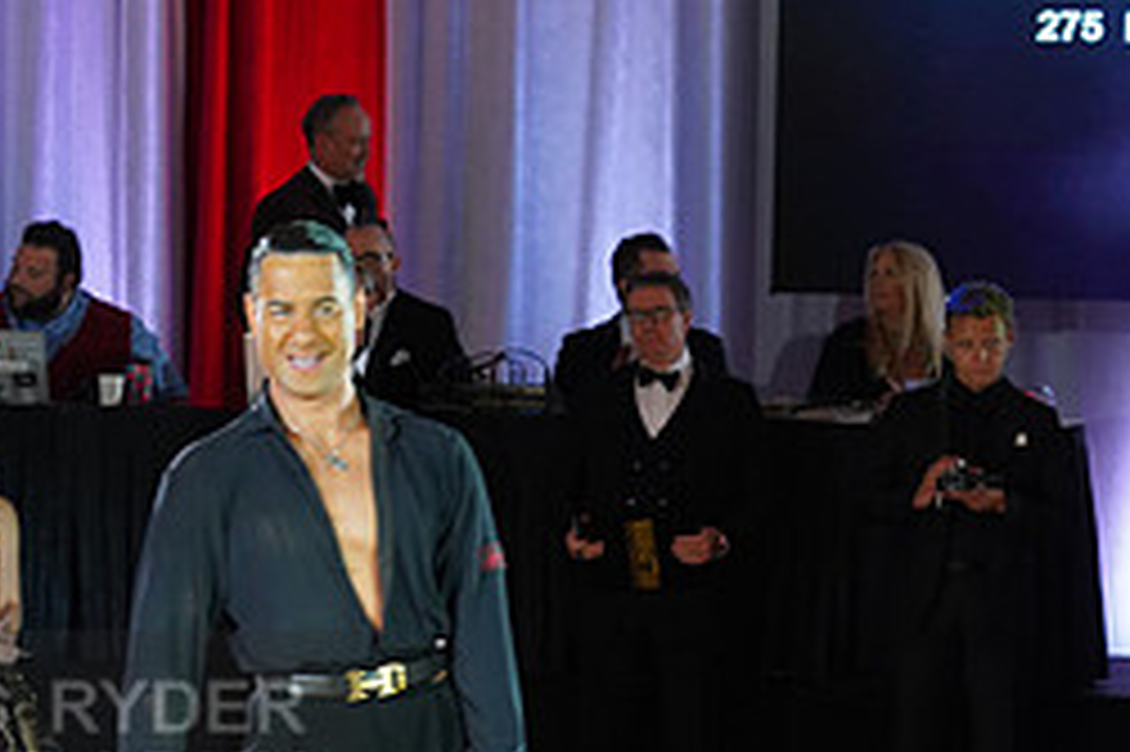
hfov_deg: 10.2
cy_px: 750
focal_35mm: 199
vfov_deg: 6.9
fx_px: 6242
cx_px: -131
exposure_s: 1/160
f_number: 5.6
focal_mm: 86
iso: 1600
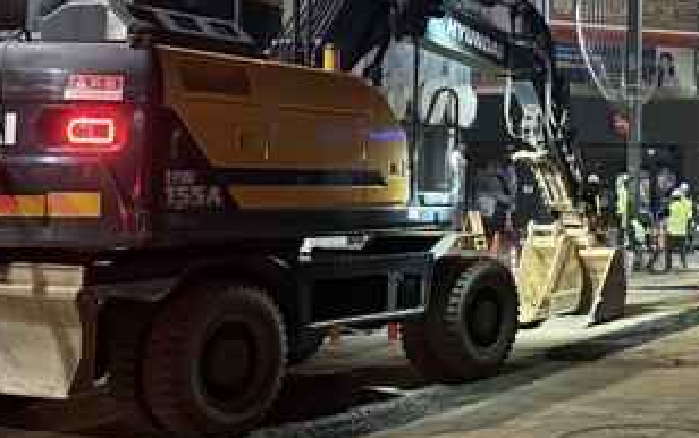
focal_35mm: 66
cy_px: 132
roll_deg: -0.4
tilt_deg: +2.4
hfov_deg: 28.9
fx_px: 1258
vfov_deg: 19.7
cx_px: 715
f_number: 1.78
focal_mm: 6.76
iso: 640
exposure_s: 1/40
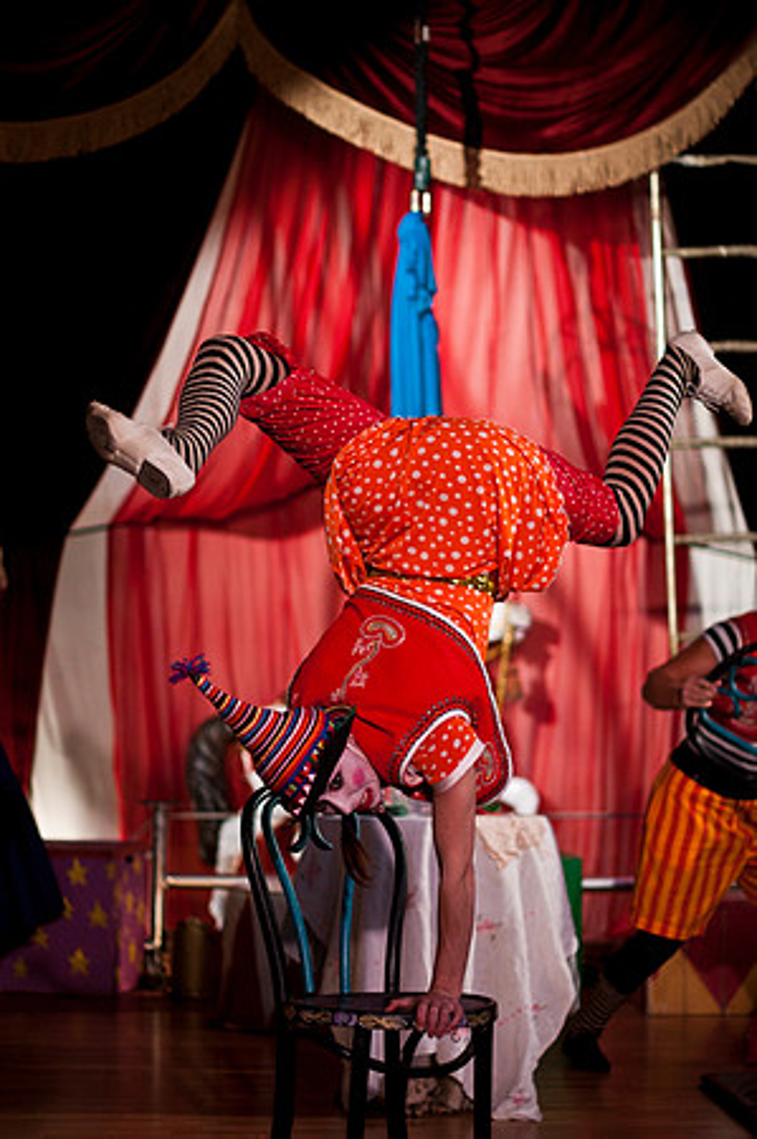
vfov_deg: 27.0
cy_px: 570
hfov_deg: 18.1
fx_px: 2371
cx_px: 378
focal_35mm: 75
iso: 800
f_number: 1.4
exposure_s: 1/250
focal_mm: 50
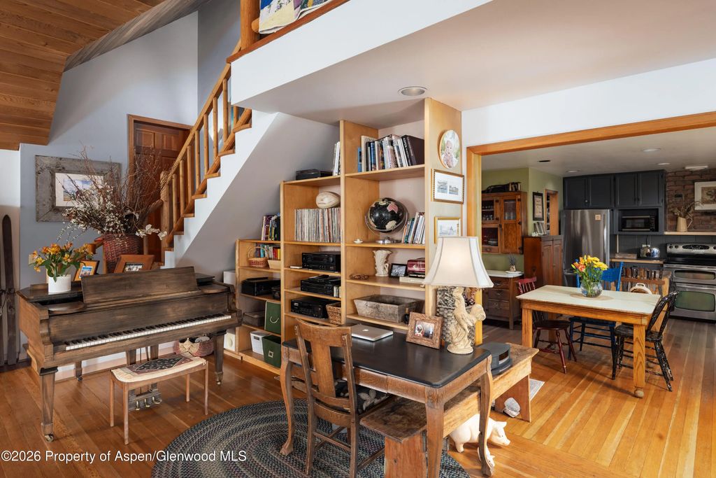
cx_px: 358
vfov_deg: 61.9
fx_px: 398
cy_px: 239
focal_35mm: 20
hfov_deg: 84.0
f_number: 11
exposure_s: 1/160
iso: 400
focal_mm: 20
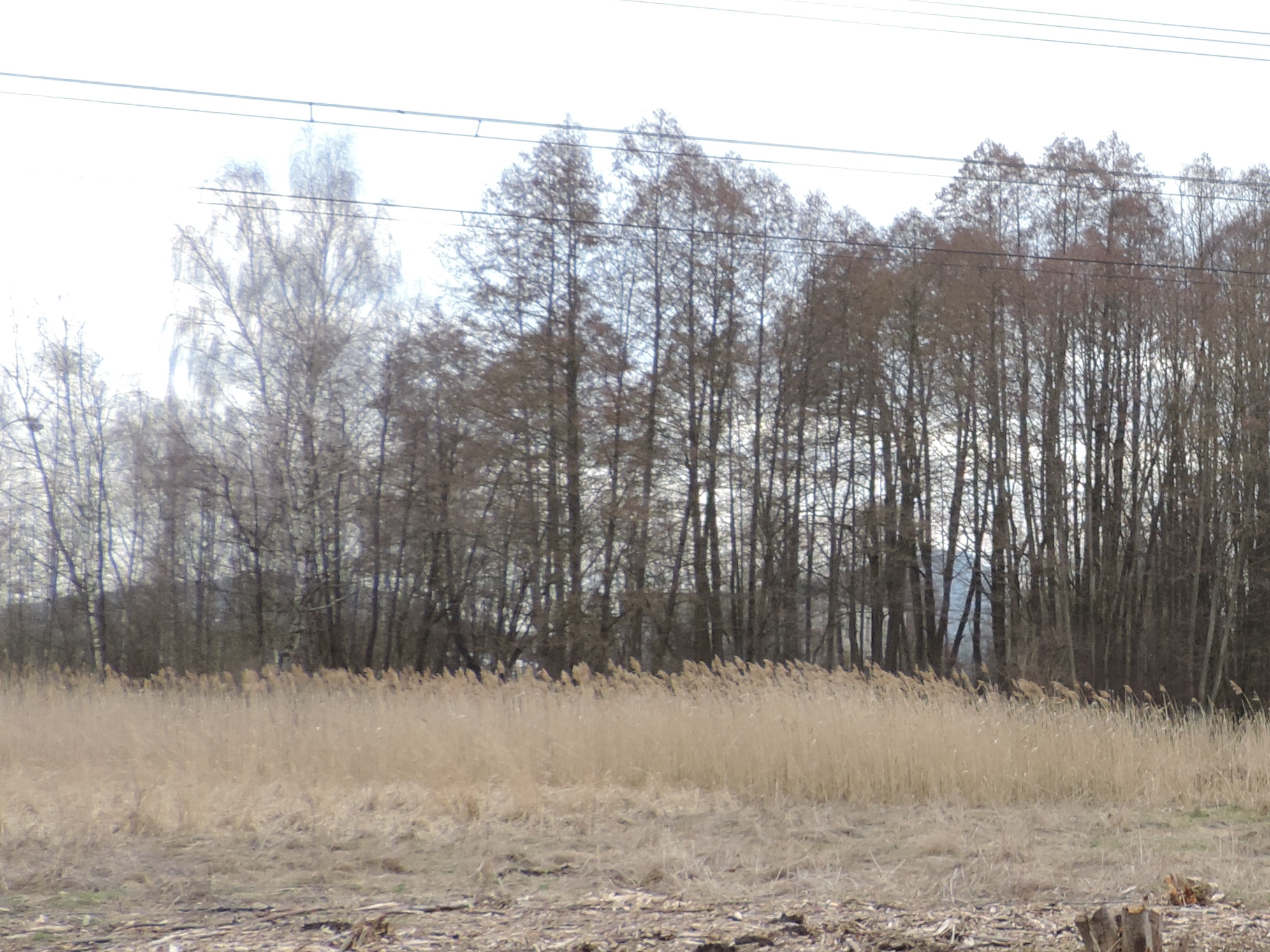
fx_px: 2165
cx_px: 1309
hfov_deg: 30.1
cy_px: 485
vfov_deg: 24.8
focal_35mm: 59
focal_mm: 4.3
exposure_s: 1/200
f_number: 3
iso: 80
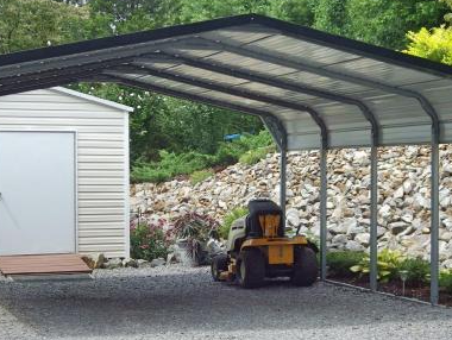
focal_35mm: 90
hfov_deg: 21.7
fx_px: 1177
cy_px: 165
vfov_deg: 16.5
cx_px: 233
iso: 100
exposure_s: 1/400
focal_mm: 10.7
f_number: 4
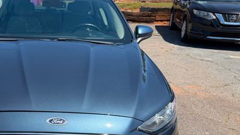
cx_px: 48
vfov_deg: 26.3
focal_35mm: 45
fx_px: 286
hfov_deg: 43.4
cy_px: 92
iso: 80
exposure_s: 1/2801
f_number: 1.78
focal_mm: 6.76
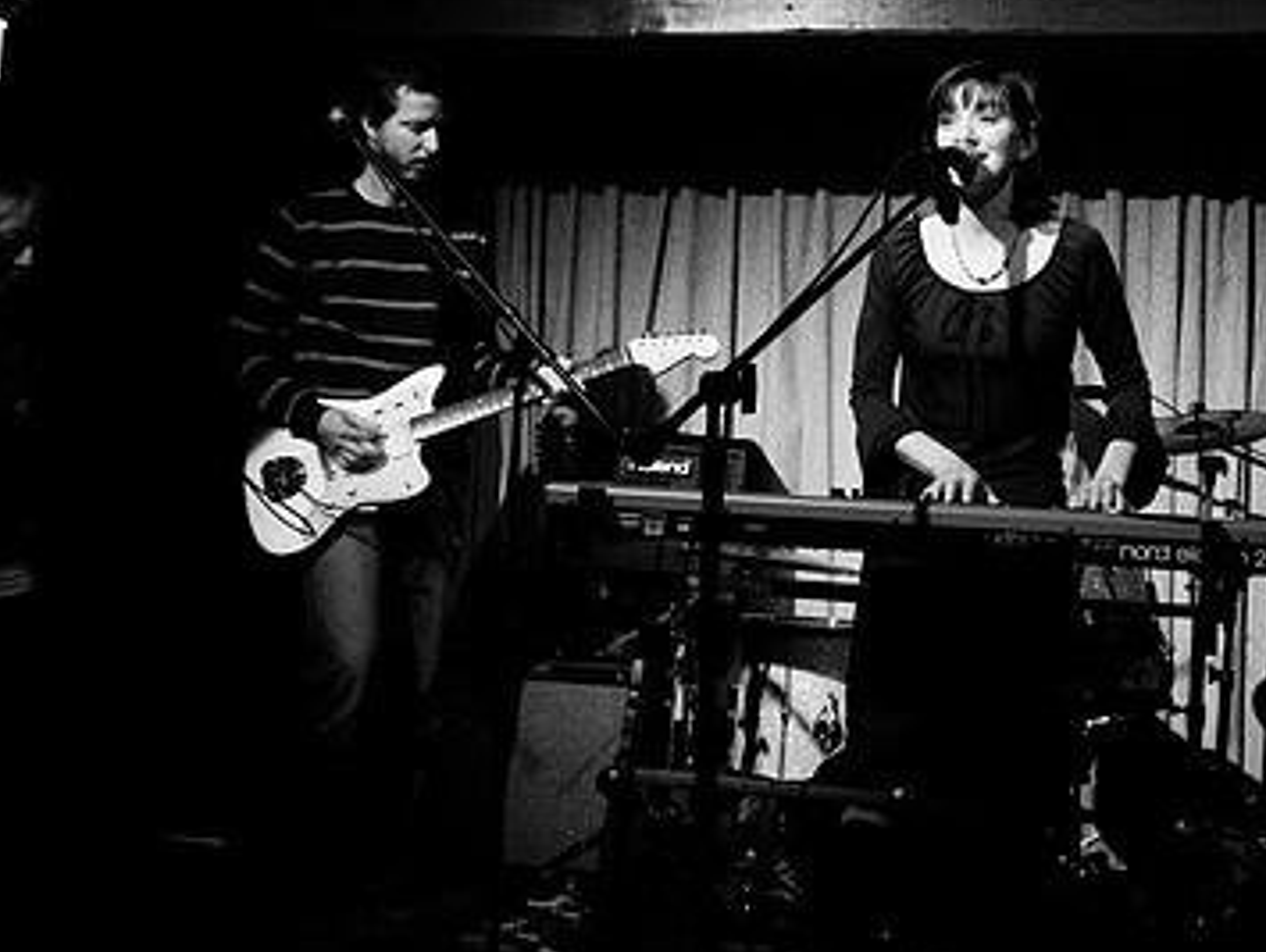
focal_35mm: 47
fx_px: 1721
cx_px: 792
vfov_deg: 30.9
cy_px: 401
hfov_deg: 40.1
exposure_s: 1/50
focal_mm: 20
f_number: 2.8
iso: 1250
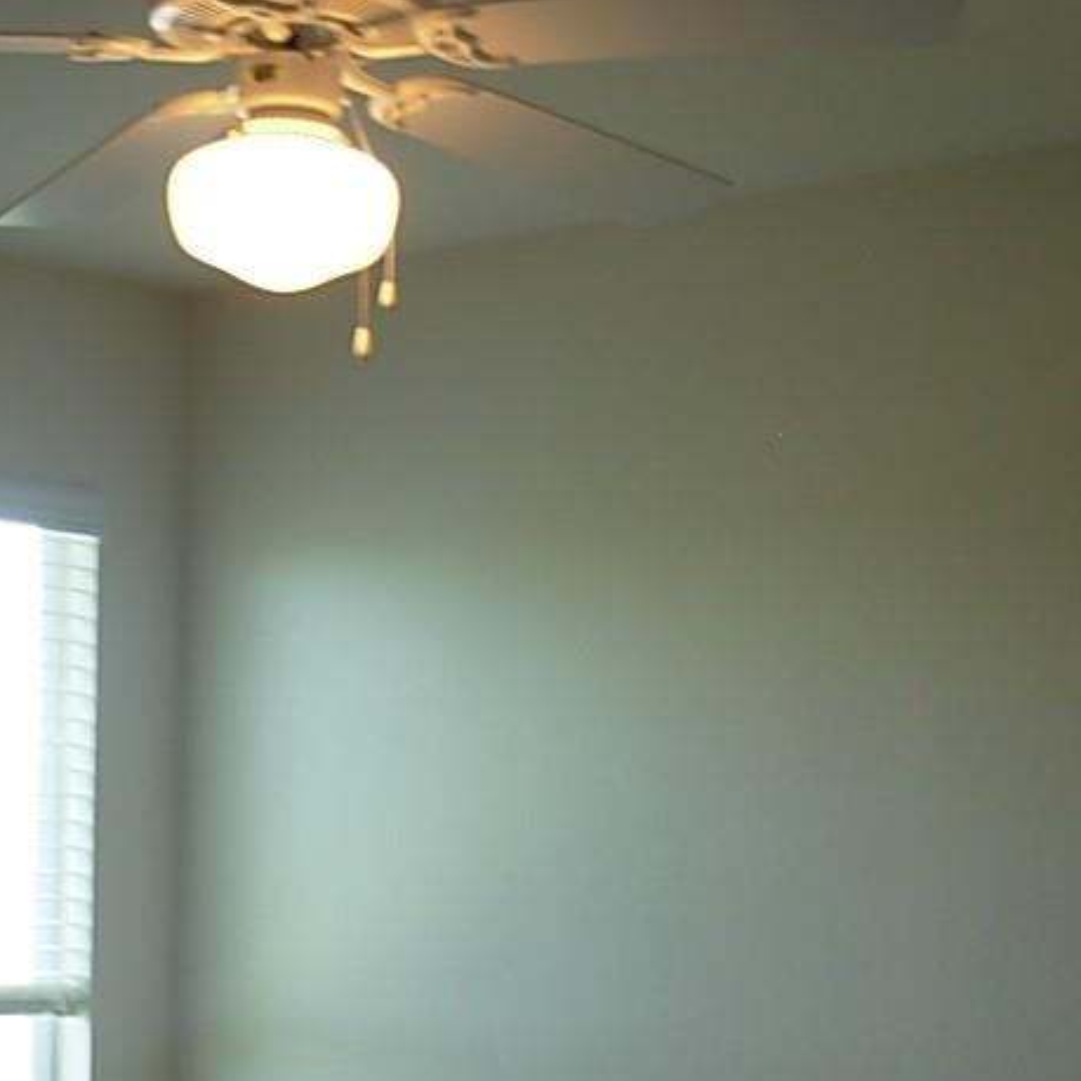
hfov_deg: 22.4
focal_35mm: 75
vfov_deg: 22.7
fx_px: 2650
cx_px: 66
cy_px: 867
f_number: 2.9
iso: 50
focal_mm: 6.3
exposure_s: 1/26.1
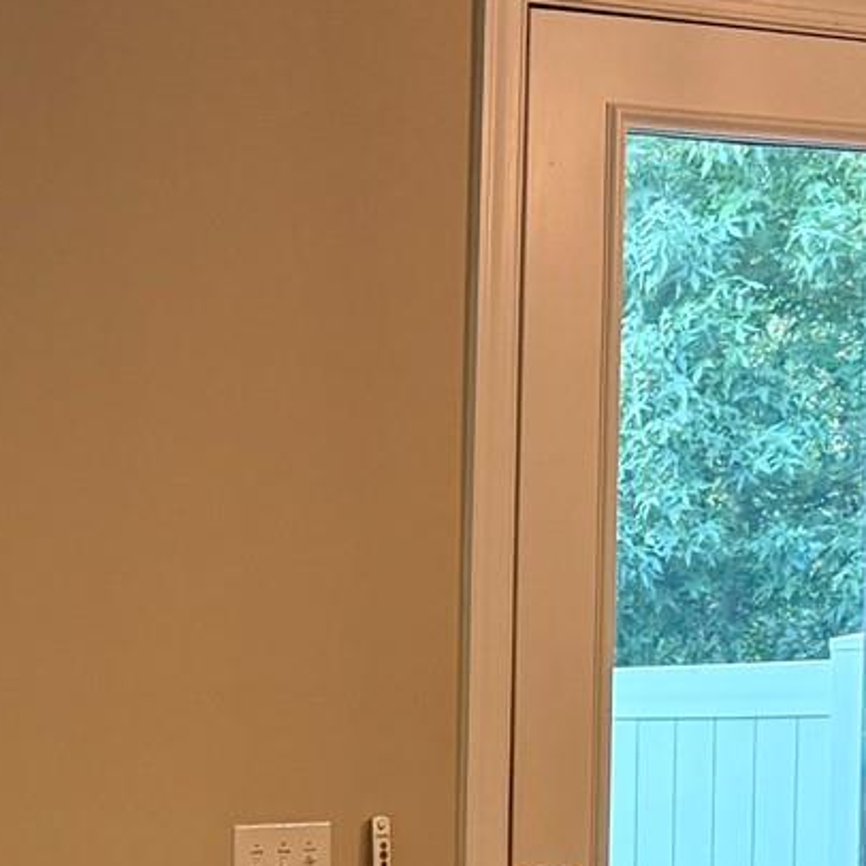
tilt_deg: -5.1
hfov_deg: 15.8
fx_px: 3029
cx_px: -100
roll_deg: -0.1
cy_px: 947
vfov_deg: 15.8
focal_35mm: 107
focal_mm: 6.76
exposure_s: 1/60
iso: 160
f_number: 1.78
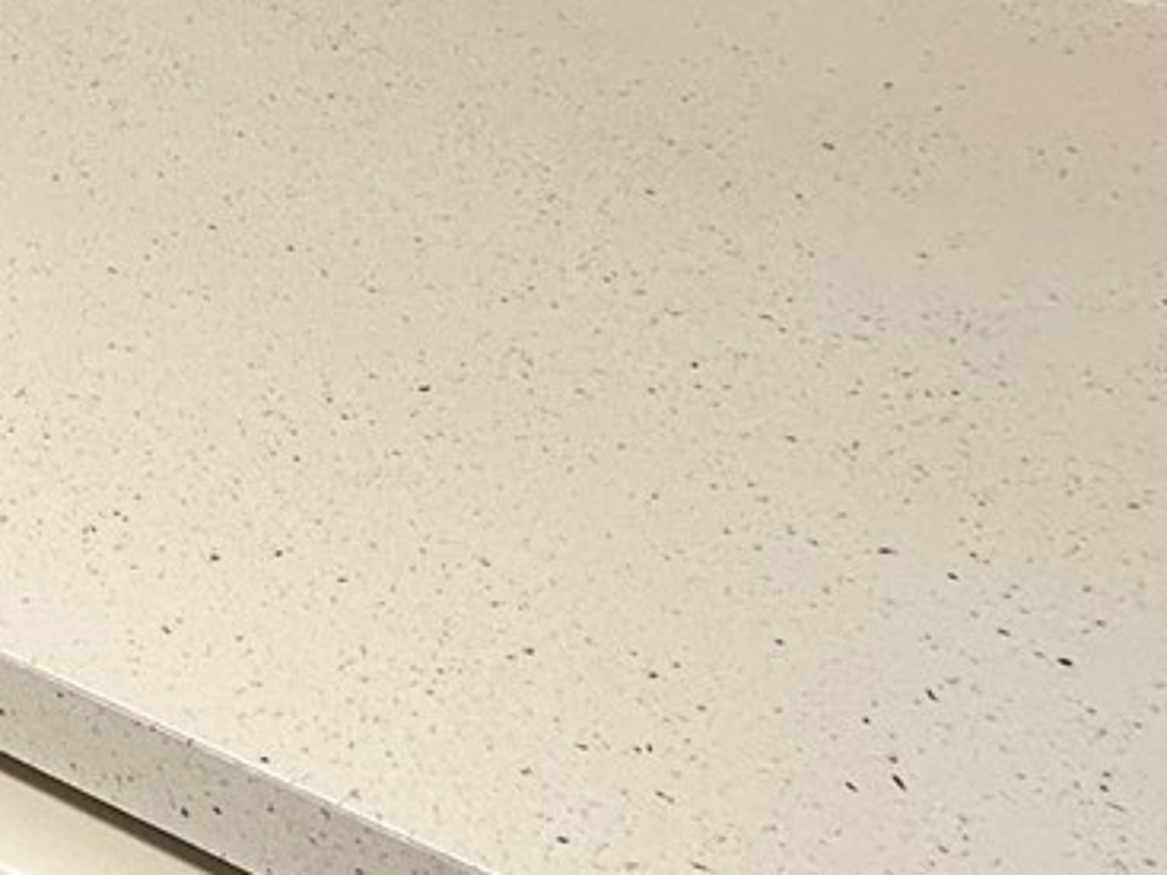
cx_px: -455
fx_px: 2056
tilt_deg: -28.2
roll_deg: +4.0
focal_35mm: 61
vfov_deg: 23.8
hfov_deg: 25.8
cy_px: 258
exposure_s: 1/120
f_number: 2.2
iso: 200
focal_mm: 2.22
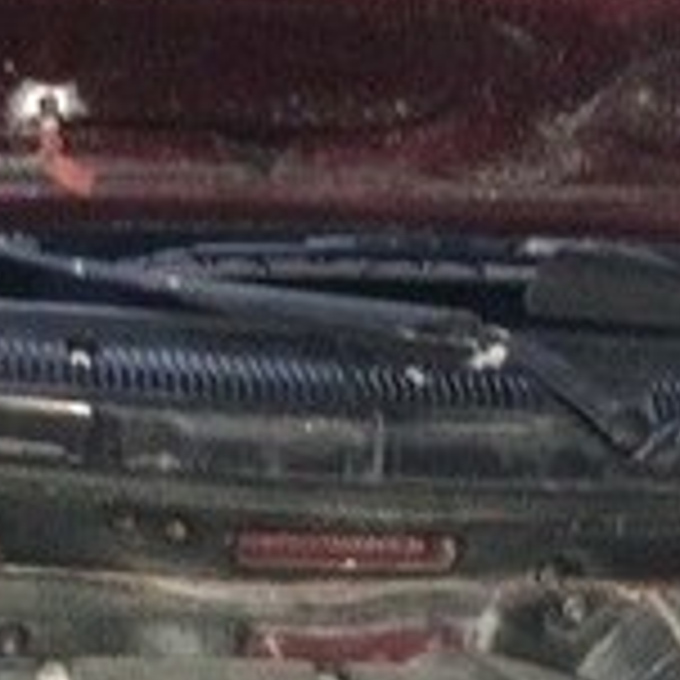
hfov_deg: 15.6
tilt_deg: -34.8
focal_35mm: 112
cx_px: 333
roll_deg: -8.4
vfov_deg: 14.6
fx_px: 2489
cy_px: 975
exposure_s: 1/17
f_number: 2.2
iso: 500
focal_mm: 4.15
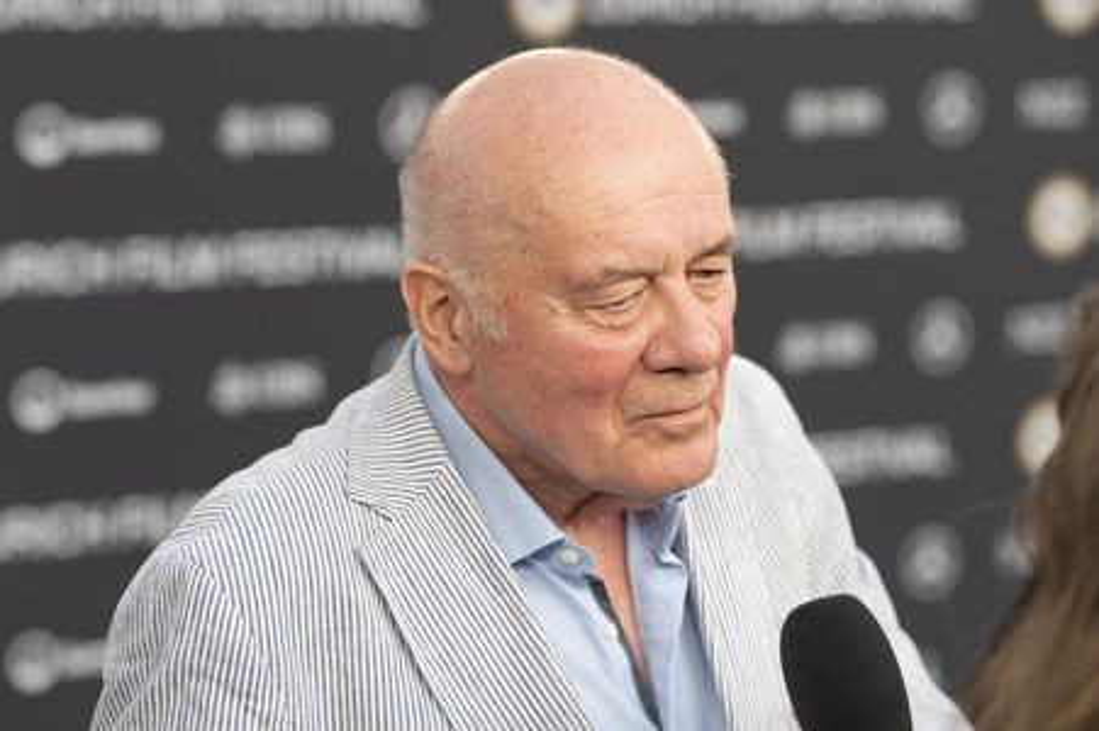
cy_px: 339
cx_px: 510
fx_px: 4185
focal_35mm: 137
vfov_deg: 10.0
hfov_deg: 15.0
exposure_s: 1/200
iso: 400
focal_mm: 128
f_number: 4.5
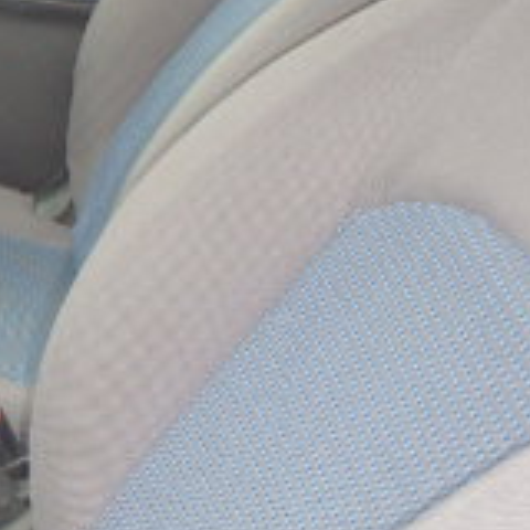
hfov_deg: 15.3
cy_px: 176
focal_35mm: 99
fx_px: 1715
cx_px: -404
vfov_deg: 17.5
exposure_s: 1/30
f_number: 3.9
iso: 250
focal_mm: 5
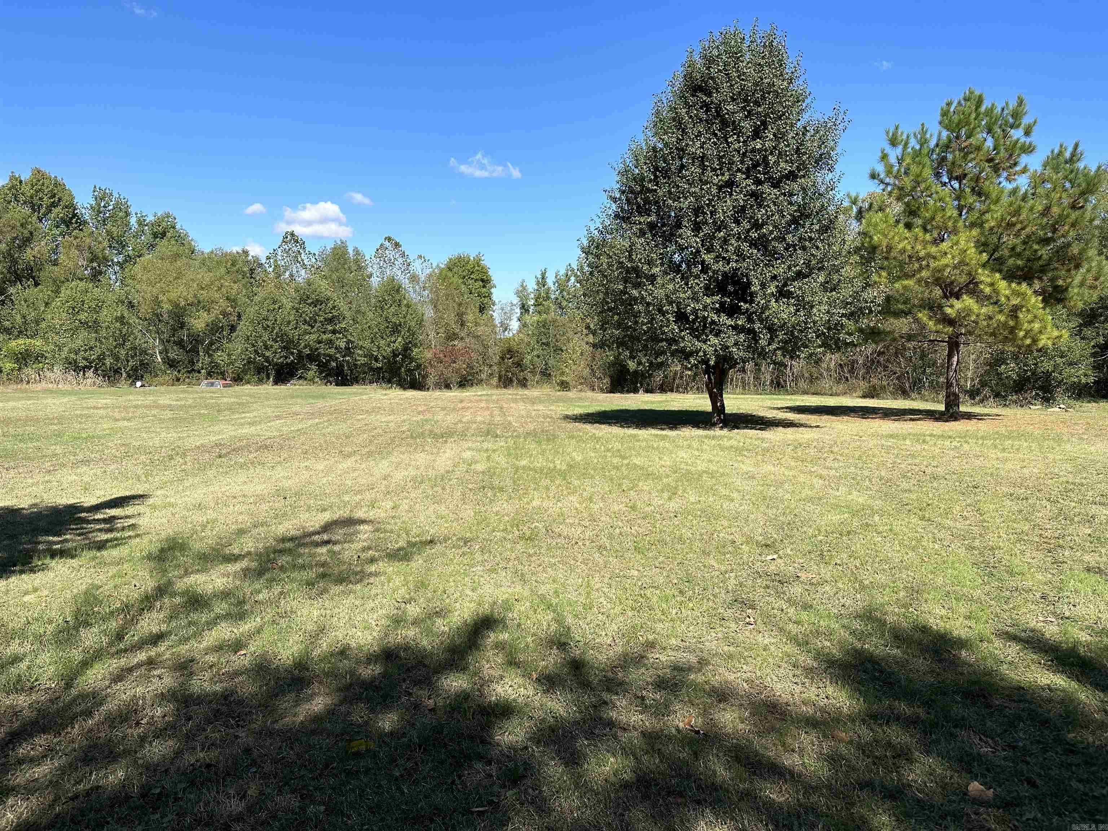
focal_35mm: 24
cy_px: 416
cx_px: 554
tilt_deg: -4.4
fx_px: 768
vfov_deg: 56.8
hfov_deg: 71.6
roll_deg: -1.2
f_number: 1.78
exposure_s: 1/3597
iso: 80
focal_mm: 6.86
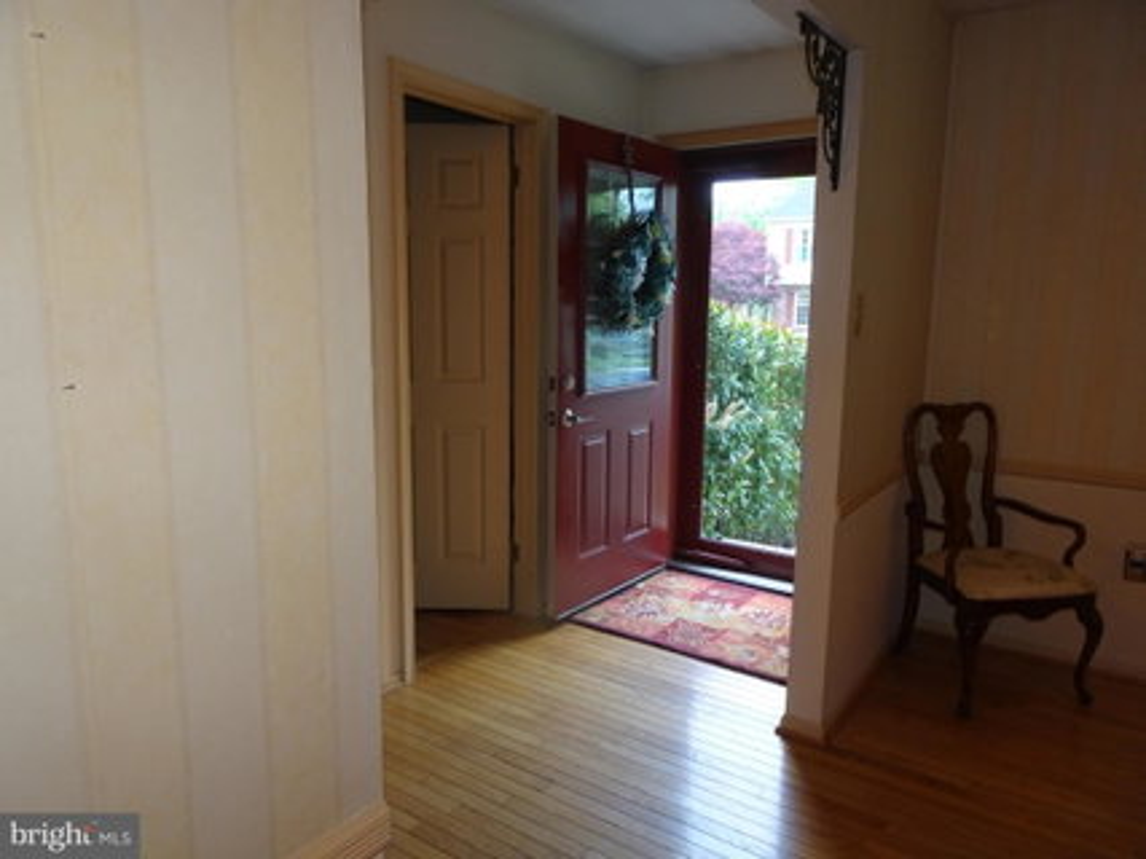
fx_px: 794
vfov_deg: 56.8
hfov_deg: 71.6
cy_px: 430
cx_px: 573
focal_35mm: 24
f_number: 3.5
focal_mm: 4.1
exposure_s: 1/30
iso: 125
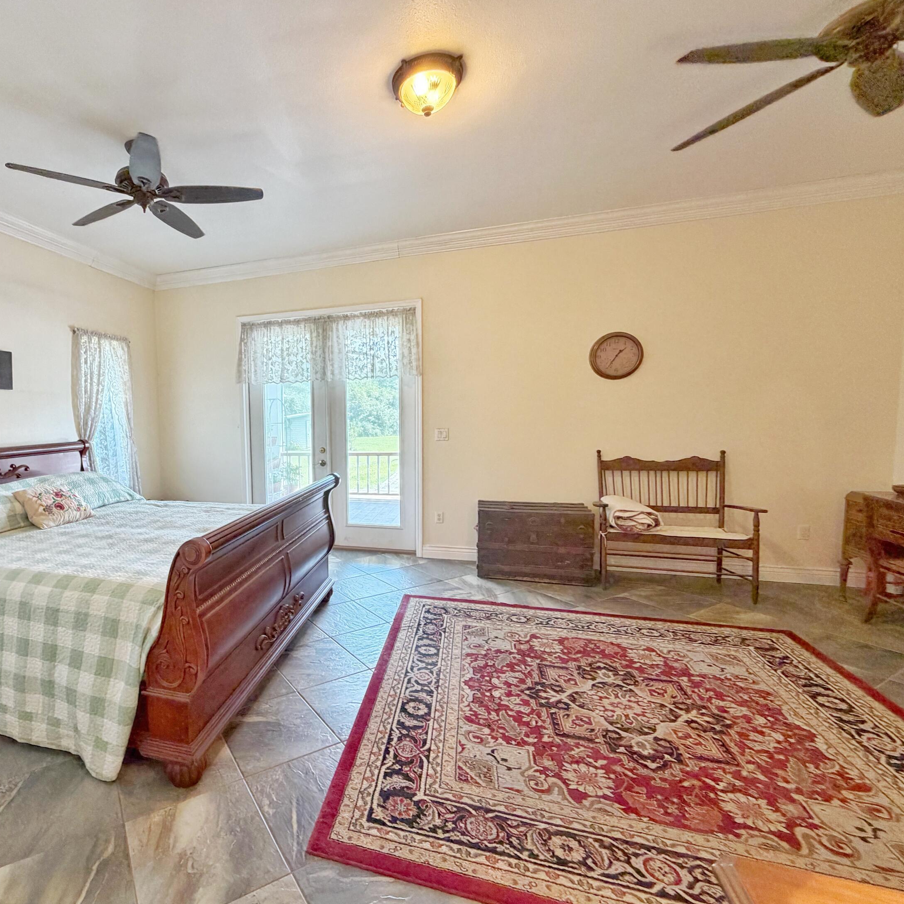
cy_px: 456
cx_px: 304
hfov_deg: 81.2
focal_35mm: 17
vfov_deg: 84.0
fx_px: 502
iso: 250
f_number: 2.2
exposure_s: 1/60
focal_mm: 2.22
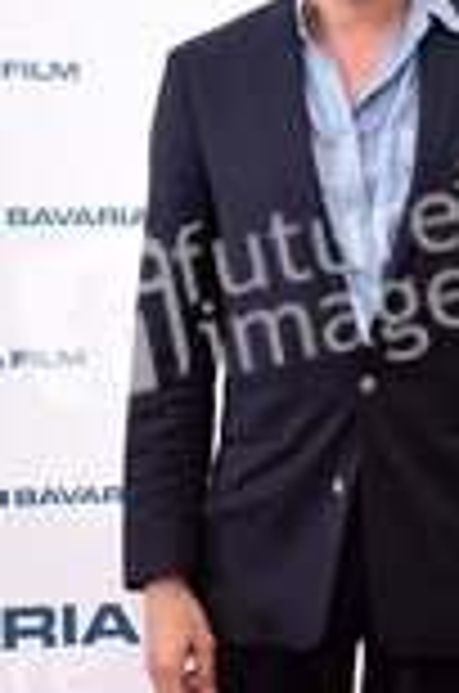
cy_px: 526
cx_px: 378
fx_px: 2248
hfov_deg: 11.6
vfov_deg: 17.4
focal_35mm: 117
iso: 800
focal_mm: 30
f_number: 6.3
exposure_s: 1/160
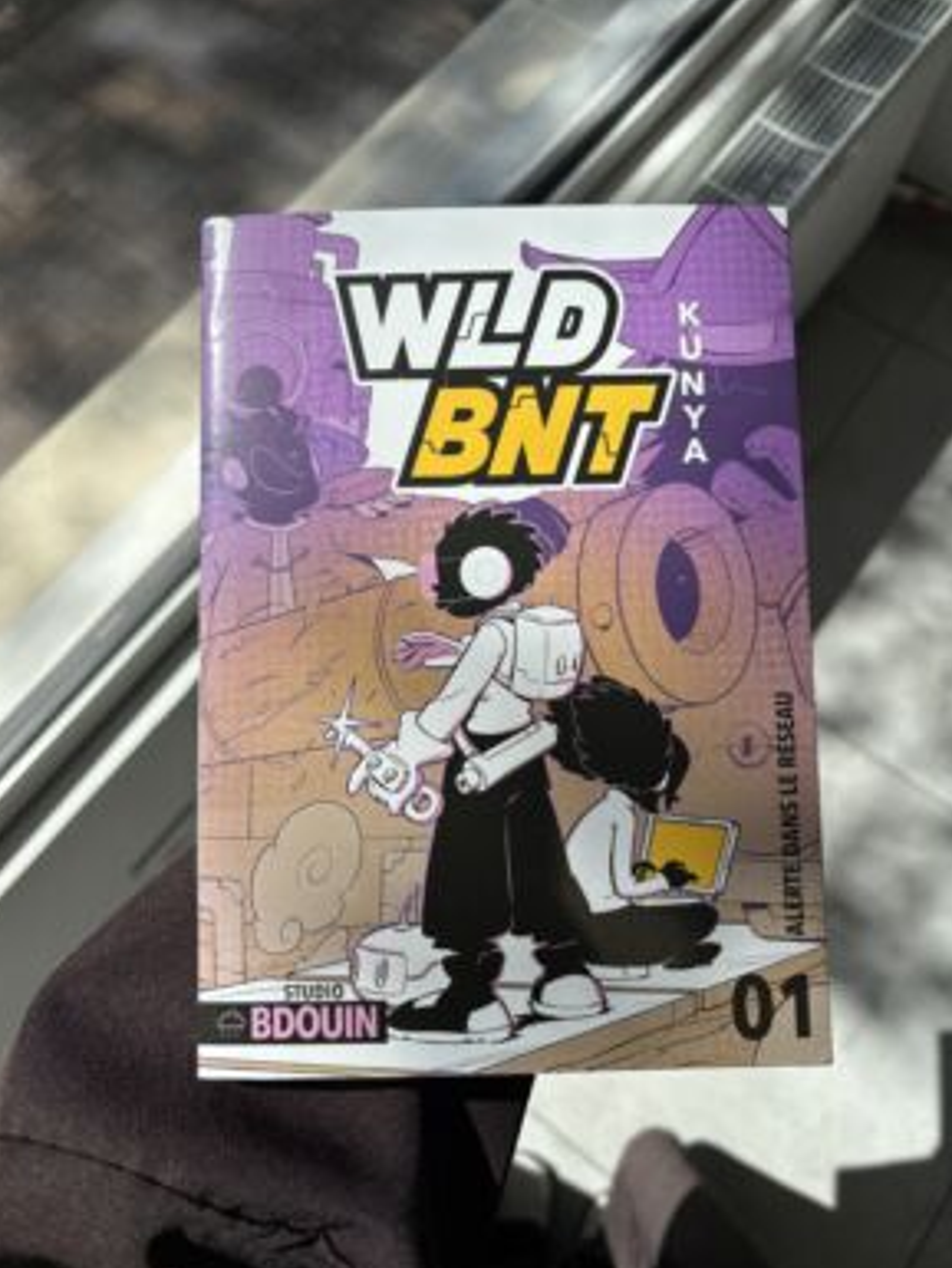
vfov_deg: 65.3
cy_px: 632
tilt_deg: -68.7
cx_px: 471
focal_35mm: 27
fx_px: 990
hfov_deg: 51.4
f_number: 1.6
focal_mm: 5.96
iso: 50
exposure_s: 1/3106
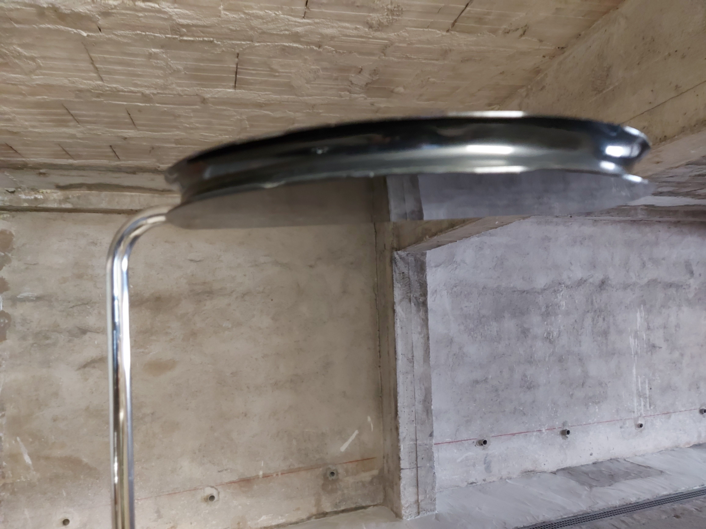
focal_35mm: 24
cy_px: 264
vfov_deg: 56.8
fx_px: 489
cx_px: 353
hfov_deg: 71.6
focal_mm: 5.23
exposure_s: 1/25
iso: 800
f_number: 1.8
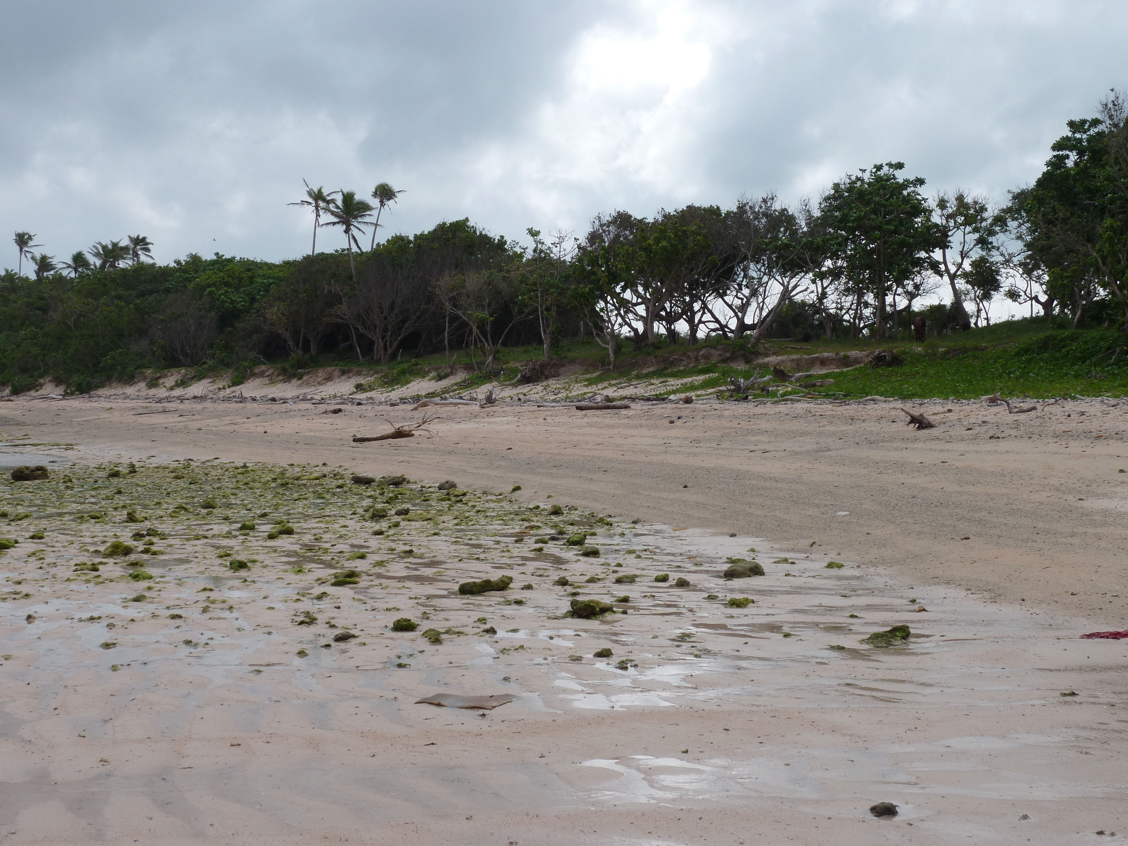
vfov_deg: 28.0
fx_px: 1694
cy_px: 423
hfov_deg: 36.8
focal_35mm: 52
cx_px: 564
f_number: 5.6
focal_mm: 8.5
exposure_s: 1/400
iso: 80
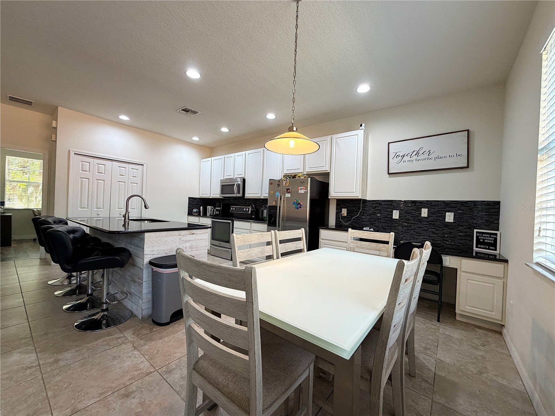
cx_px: 278
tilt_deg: -0.2
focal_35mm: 14
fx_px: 224
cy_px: 208
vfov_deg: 85.7
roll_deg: -2.5
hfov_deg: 102.1
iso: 250
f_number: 2.2
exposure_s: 1/120
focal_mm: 2.22
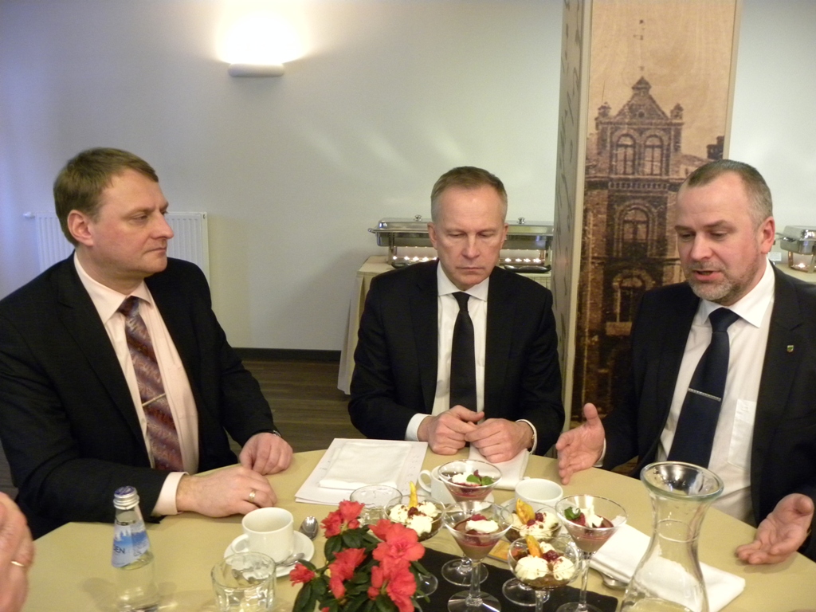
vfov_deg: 48.2
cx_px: 408
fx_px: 684
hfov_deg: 61.7
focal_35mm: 29
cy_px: 306
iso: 400
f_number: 2.8
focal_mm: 5.2
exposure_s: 1/12.7
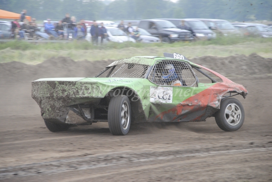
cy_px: 91
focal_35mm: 188
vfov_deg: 7.3
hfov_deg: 11.0
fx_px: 1418
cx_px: 136
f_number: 5.6
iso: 800
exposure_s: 1/250
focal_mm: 125
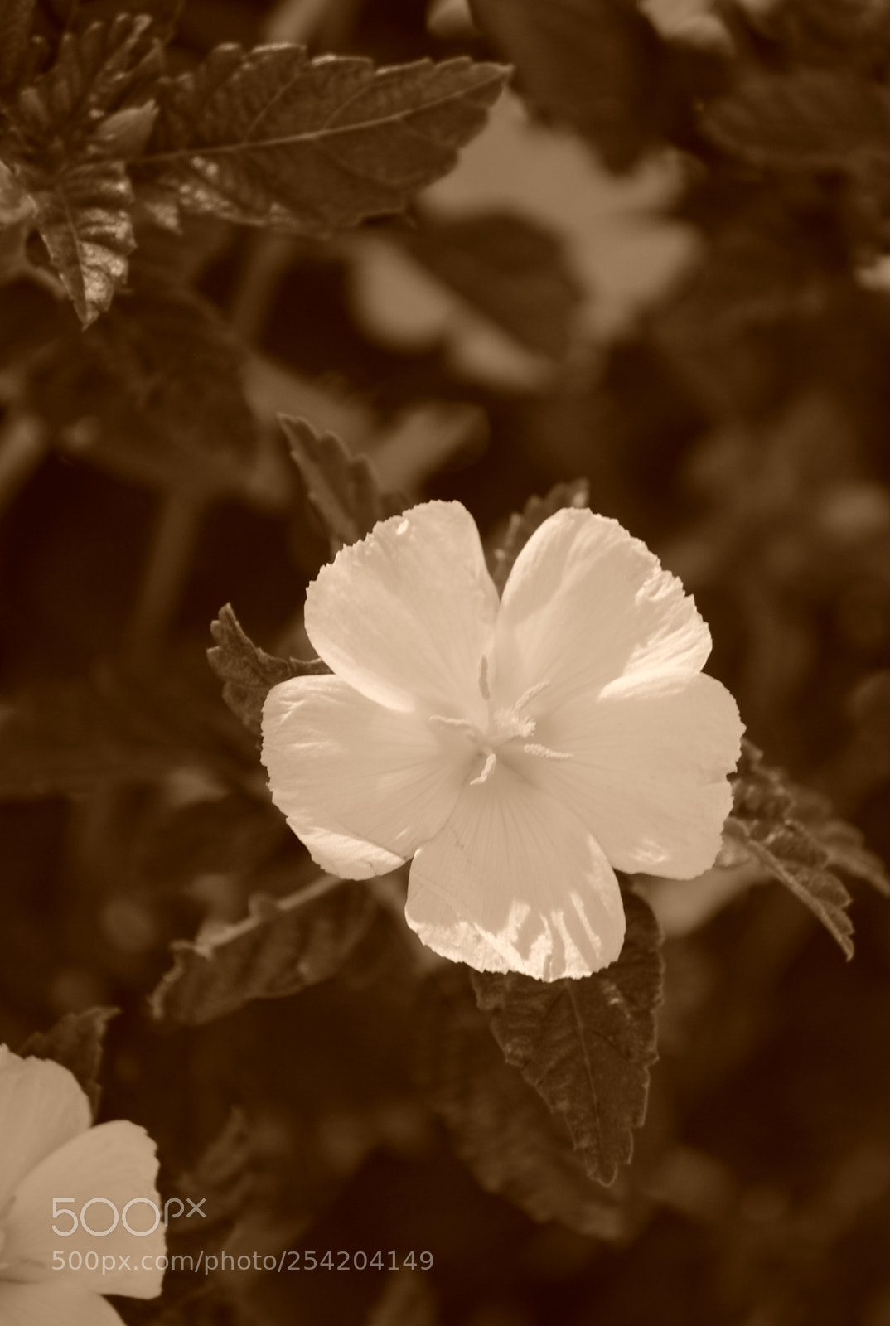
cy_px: 663
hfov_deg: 17.6
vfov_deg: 25.9
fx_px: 2879
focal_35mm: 78
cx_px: 445
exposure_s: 1/100
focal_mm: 52
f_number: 5.6
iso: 100
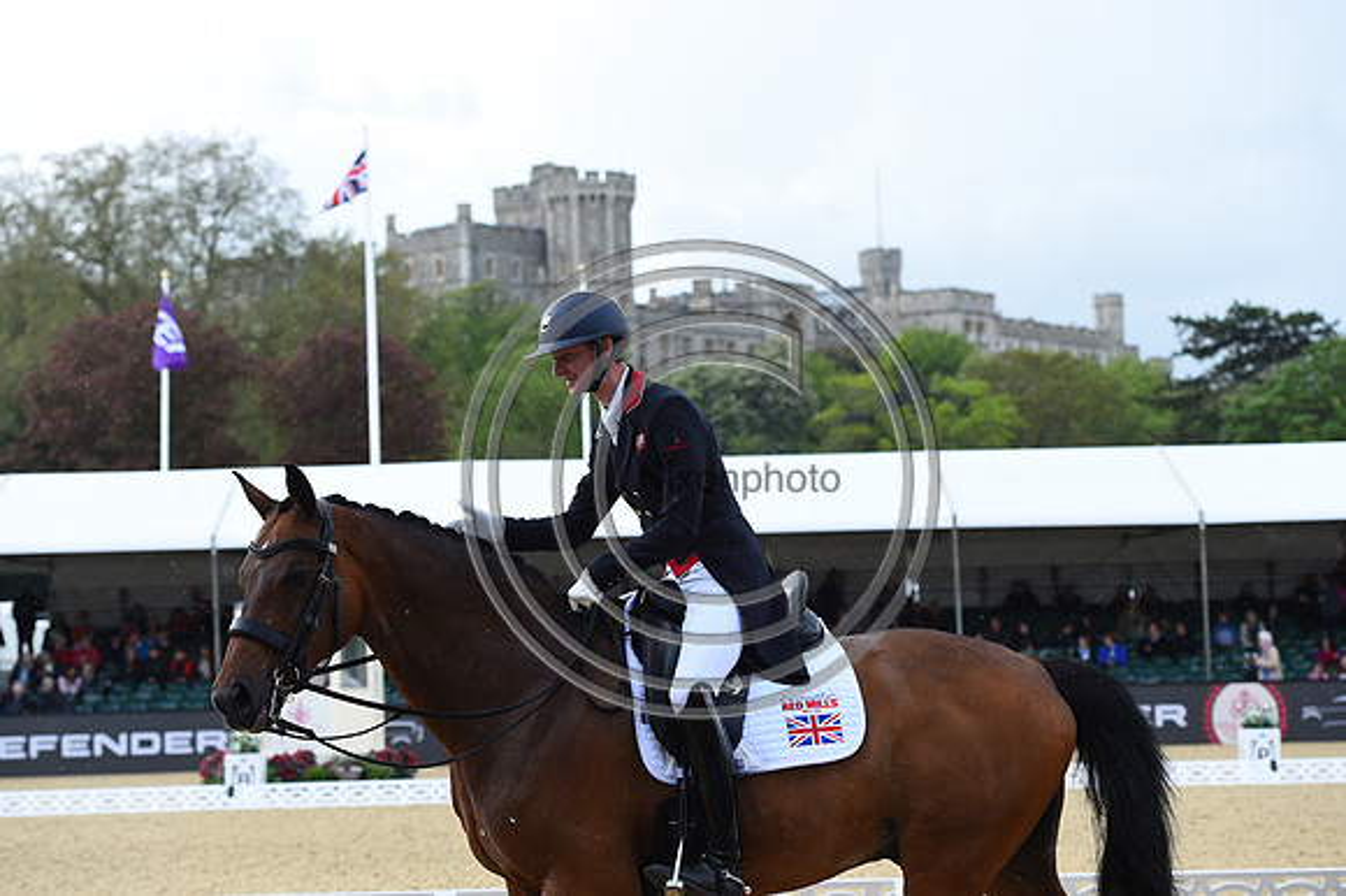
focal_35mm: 92
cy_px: 448
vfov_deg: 14.8
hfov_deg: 22.2
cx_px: 673
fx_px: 3438
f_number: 5
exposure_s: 1/1600
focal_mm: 92
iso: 640
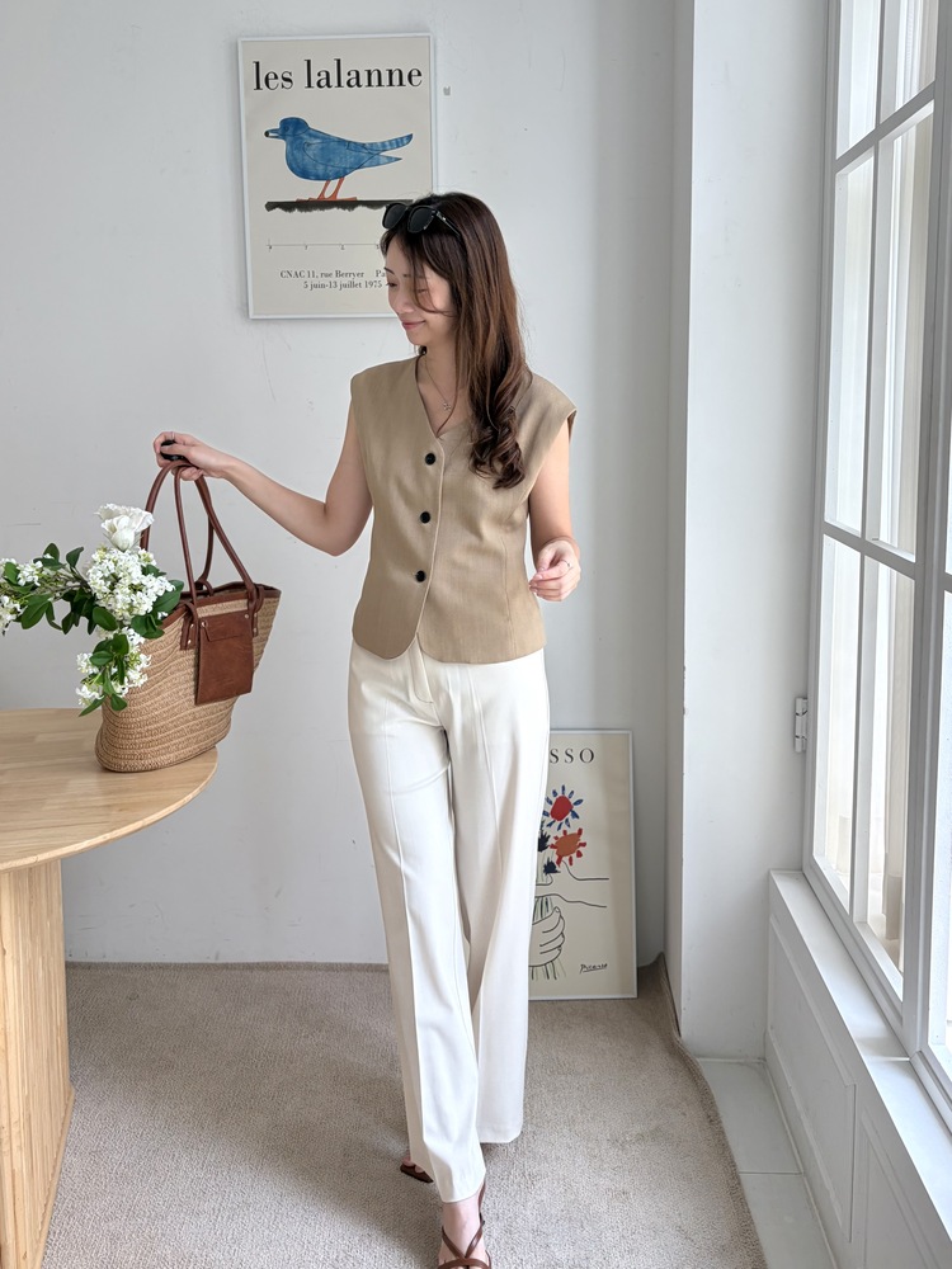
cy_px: 634
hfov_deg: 53.1
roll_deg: +0.3
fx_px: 953
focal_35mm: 26
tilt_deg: -6.1
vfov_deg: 67.3
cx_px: 476
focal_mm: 5.96
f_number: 1.6
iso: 50
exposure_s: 1/192
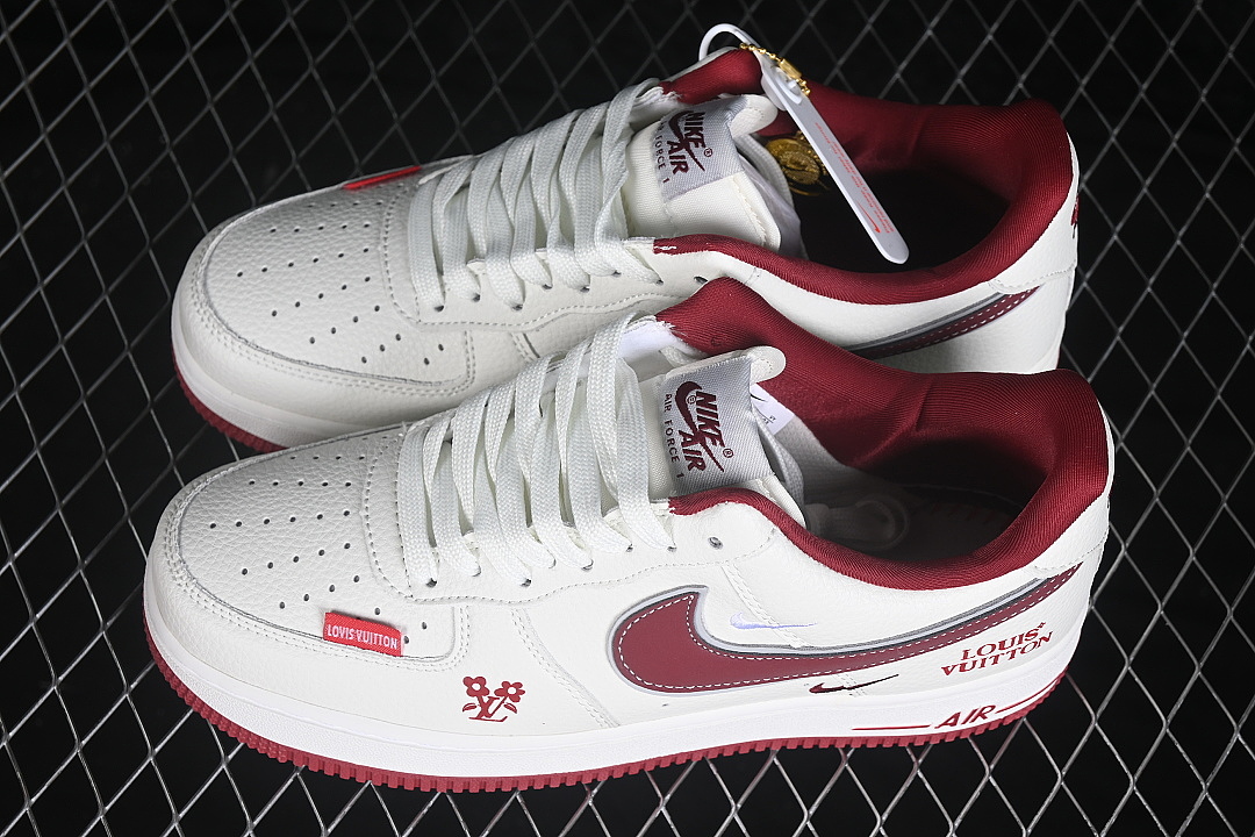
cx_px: 628
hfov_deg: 27.0
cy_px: 418
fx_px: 2614
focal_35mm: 75
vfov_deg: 18.2
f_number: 7.1
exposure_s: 1/80
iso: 160
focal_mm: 50
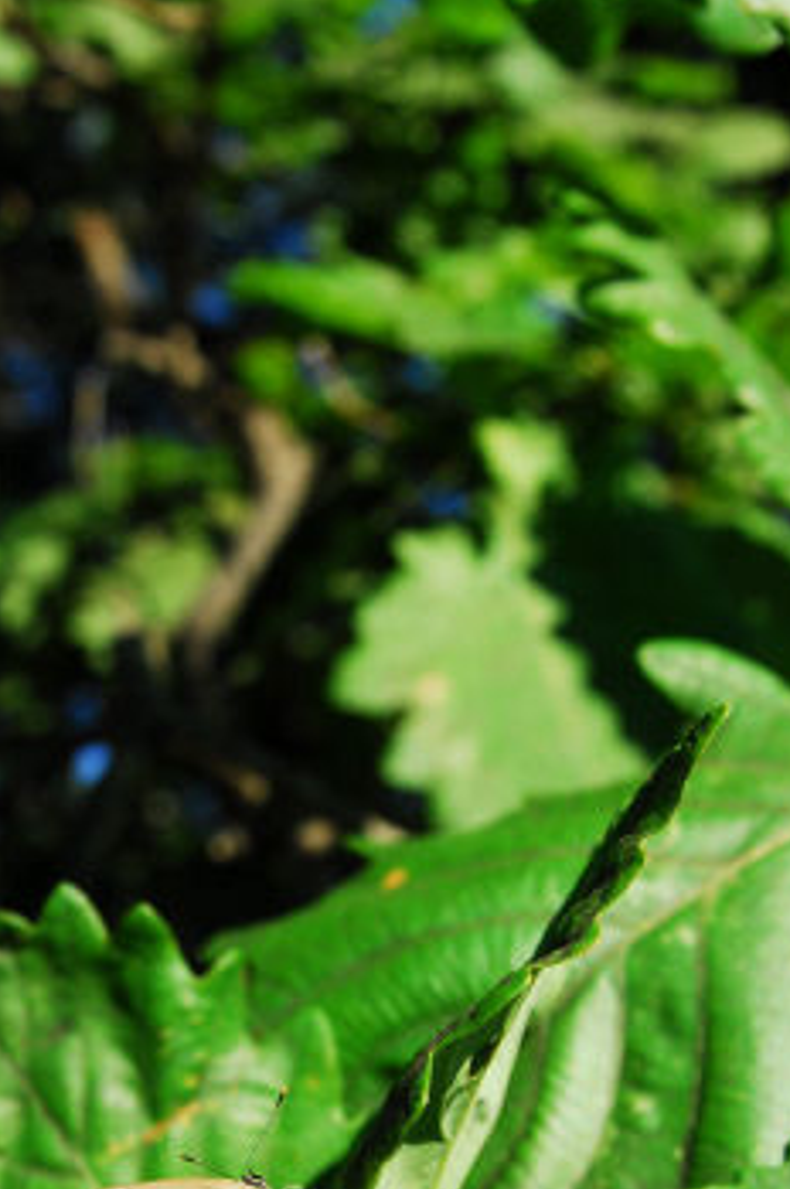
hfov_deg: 30.0
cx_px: 182
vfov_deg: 44.3
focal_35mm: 44
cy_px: 739
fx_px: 1446
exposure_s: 1/400
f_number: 5
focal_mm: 17
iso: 200
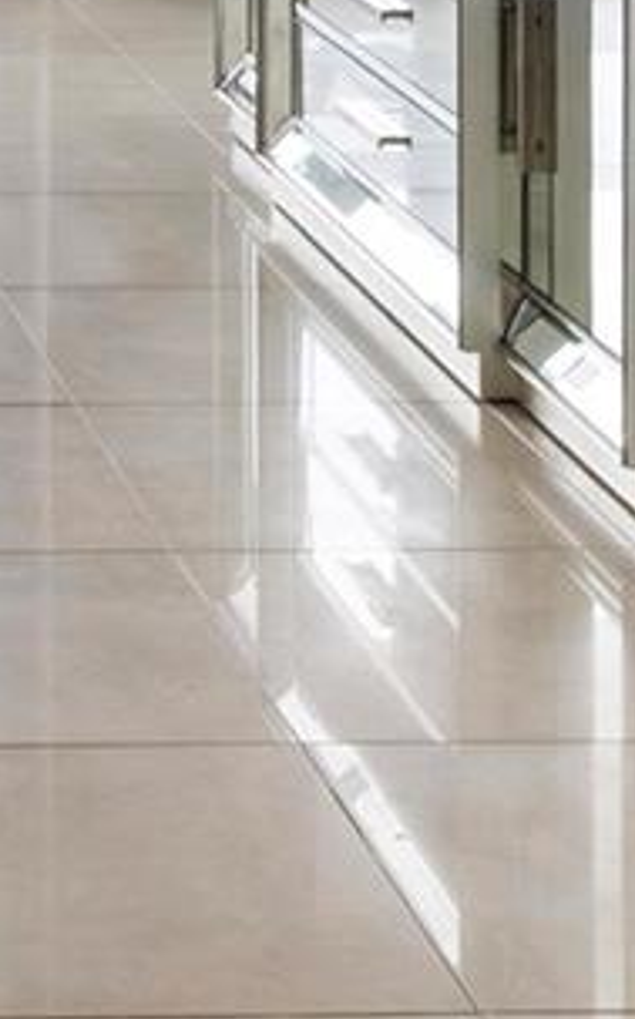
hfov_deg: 10.7
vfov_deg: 16.0
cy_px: -733
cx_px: -598
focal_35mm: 113
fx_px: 3133
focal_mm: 21
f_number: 8
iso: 400
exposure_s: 1/25
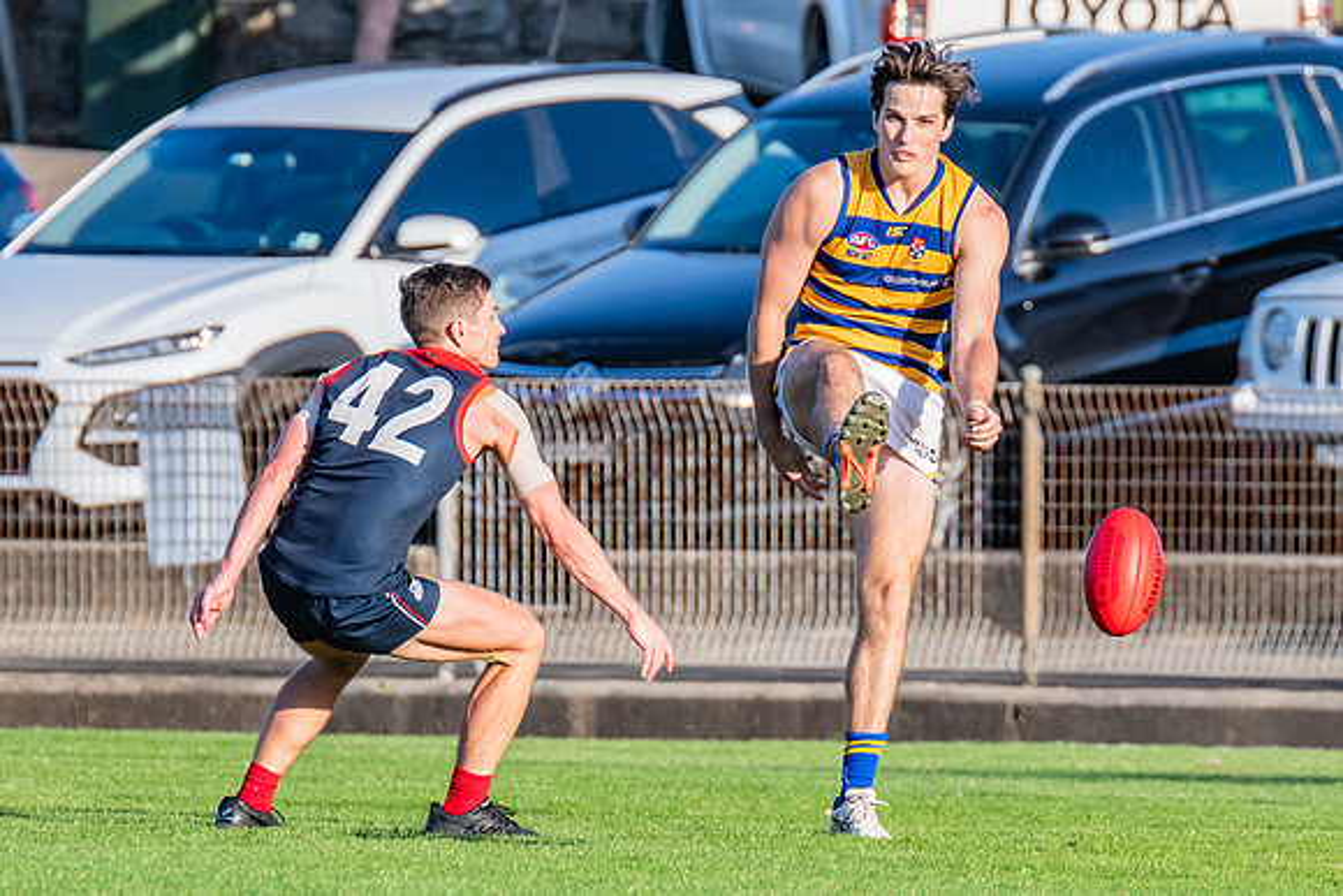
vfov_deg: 1.6
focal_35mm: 882
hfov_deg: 2.3
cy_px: 456
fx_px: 32927
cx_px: 837
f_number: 7.1
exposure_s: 1/1600
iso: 800
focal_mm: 420
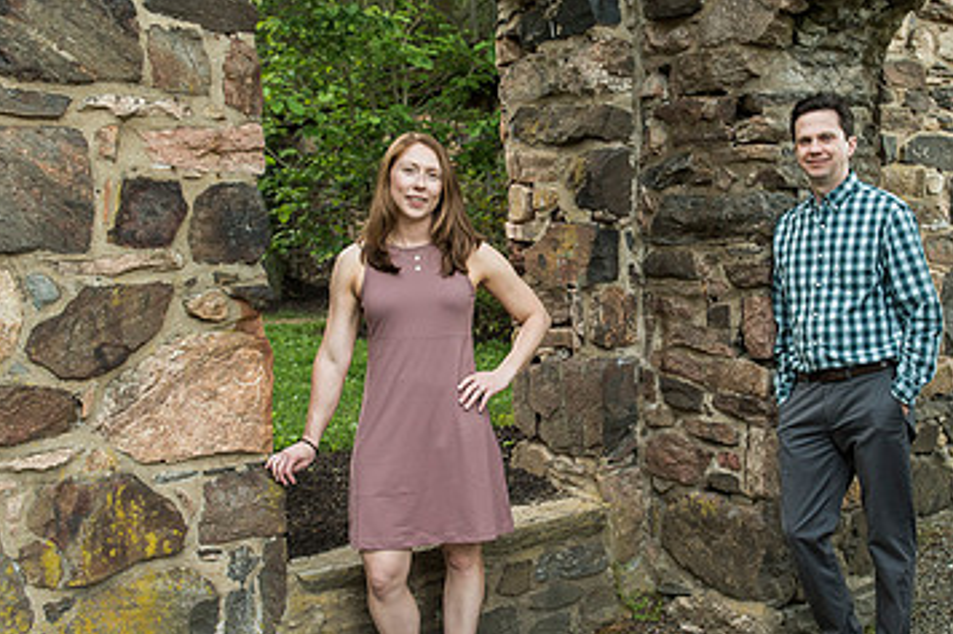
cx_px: 626
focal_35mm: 44
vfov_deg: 30.5
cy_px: 322
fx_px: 1164
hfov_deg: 44.0
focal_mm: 27
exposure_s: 1/125
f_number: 4
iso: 800
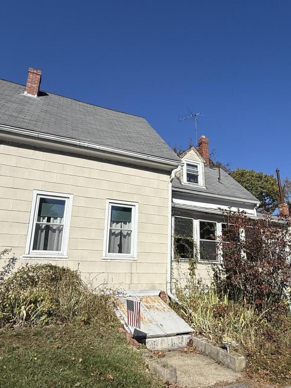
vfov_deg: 71.5
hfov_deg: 56.7
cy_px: 205
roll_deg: -0.1
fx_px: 269
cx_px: 163
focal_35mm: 24
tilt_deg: +17.8
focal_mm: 2.22
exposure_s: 1/4425
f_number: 2.2
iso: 50
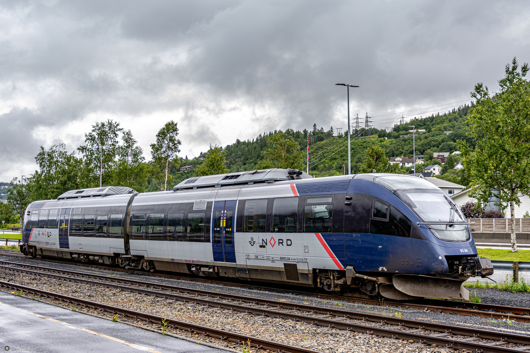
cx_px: 265
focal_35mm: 45
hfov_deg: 43.6
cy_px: 176
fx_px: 663
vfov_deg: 29.9
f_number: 4.2
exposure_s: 1/250
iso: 320
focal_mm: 30
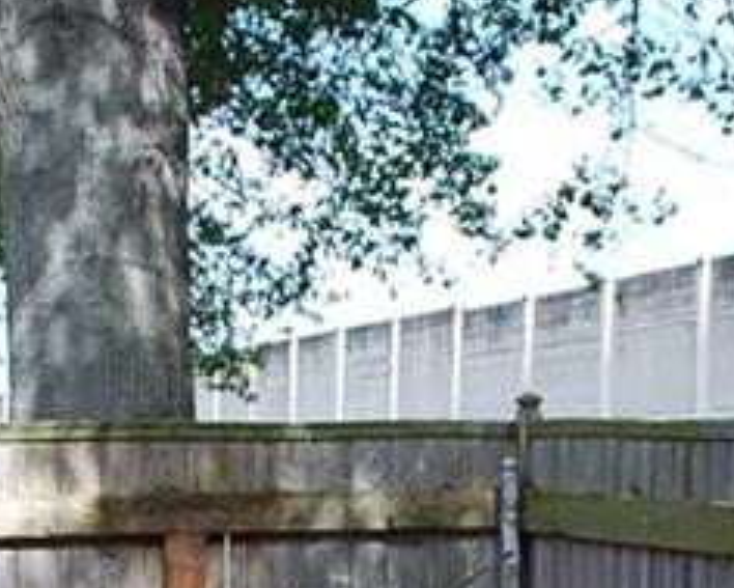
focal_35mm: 110
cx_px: 348
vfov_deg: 13.8
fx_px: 2391
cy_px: 594
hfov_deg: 17.5
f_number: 6.3
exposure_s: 1/160
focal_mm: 18
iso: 100
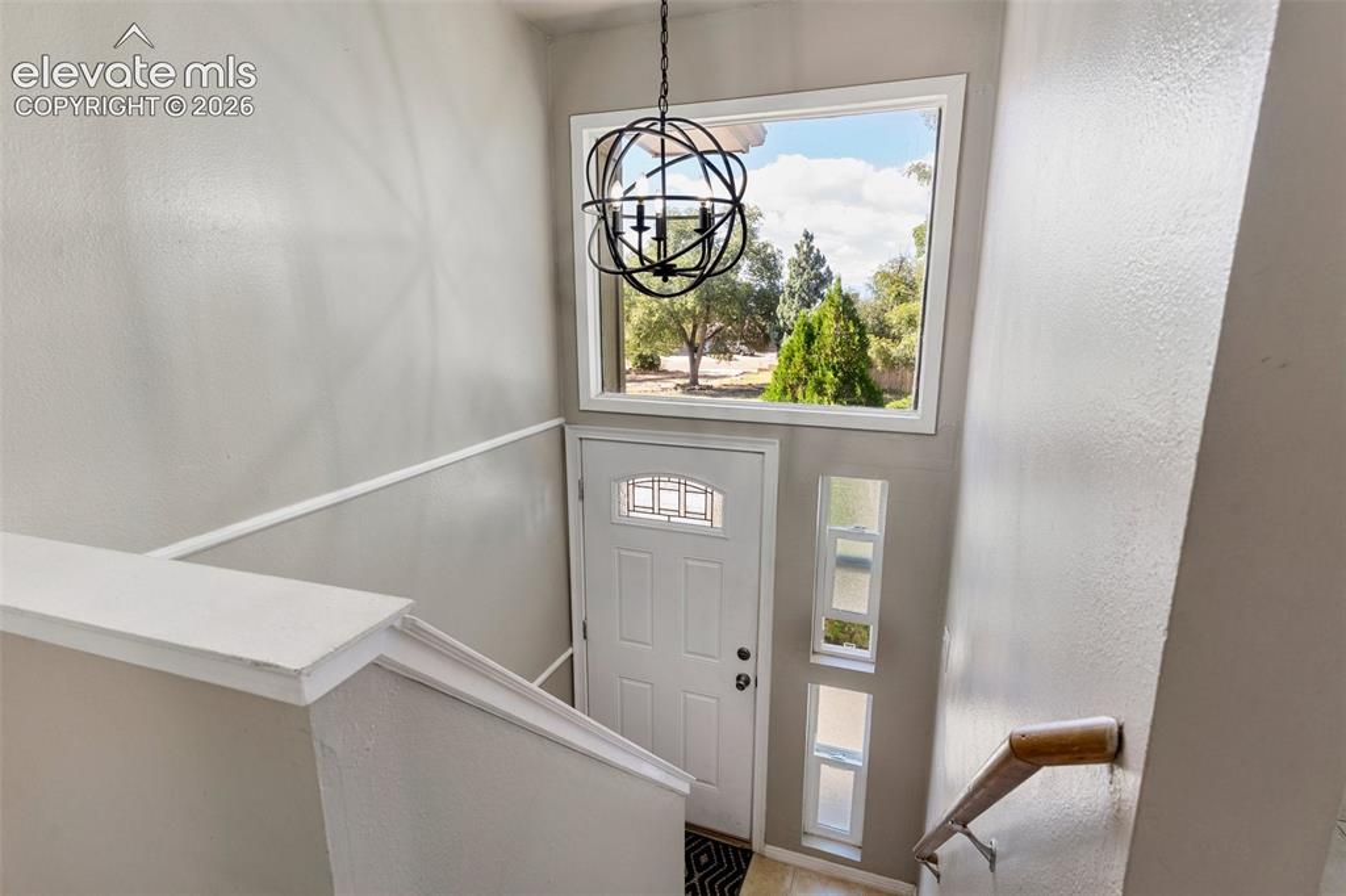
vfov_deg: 70.4
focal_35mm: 17
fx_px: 635
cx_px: 673
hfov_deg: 93.3
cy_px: 448
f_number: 8
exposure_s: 1/20
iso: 400
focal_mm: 17
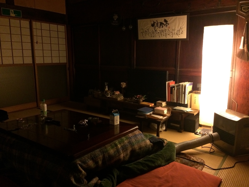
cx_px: 124
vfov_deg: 48.2
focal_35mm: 29
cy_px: 94
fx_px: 209
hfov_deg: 61.7
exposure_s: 1/15
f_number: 2.2
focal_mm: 4.15
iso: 320
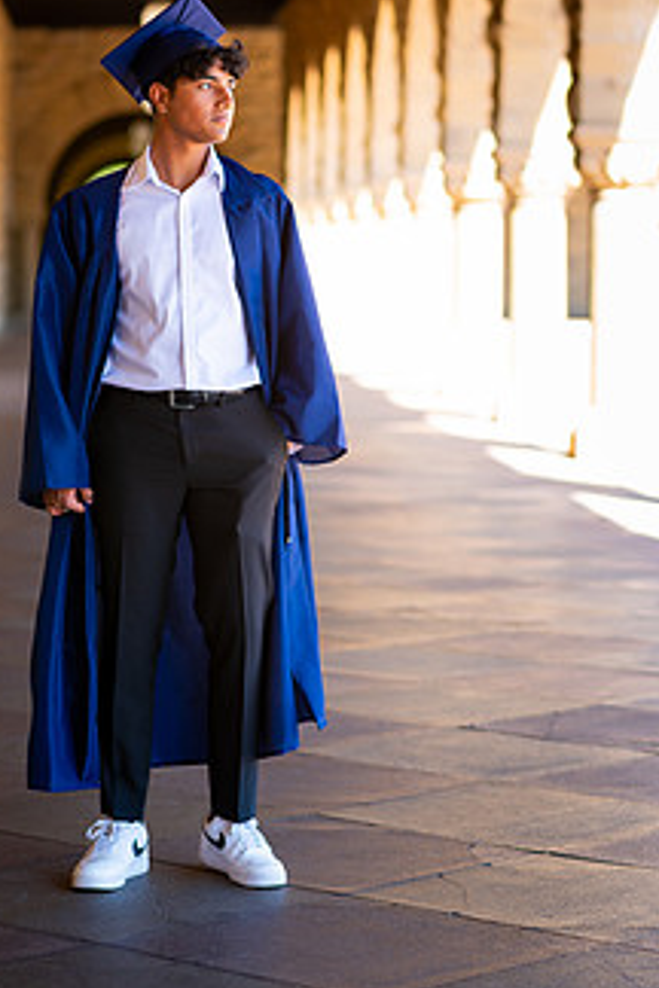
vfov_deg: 17.3
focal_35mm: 118
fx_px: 3240
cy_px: 442
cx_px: 217
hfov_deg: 11.6
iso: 64
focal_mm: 85
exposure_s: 1/200
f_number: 2.8
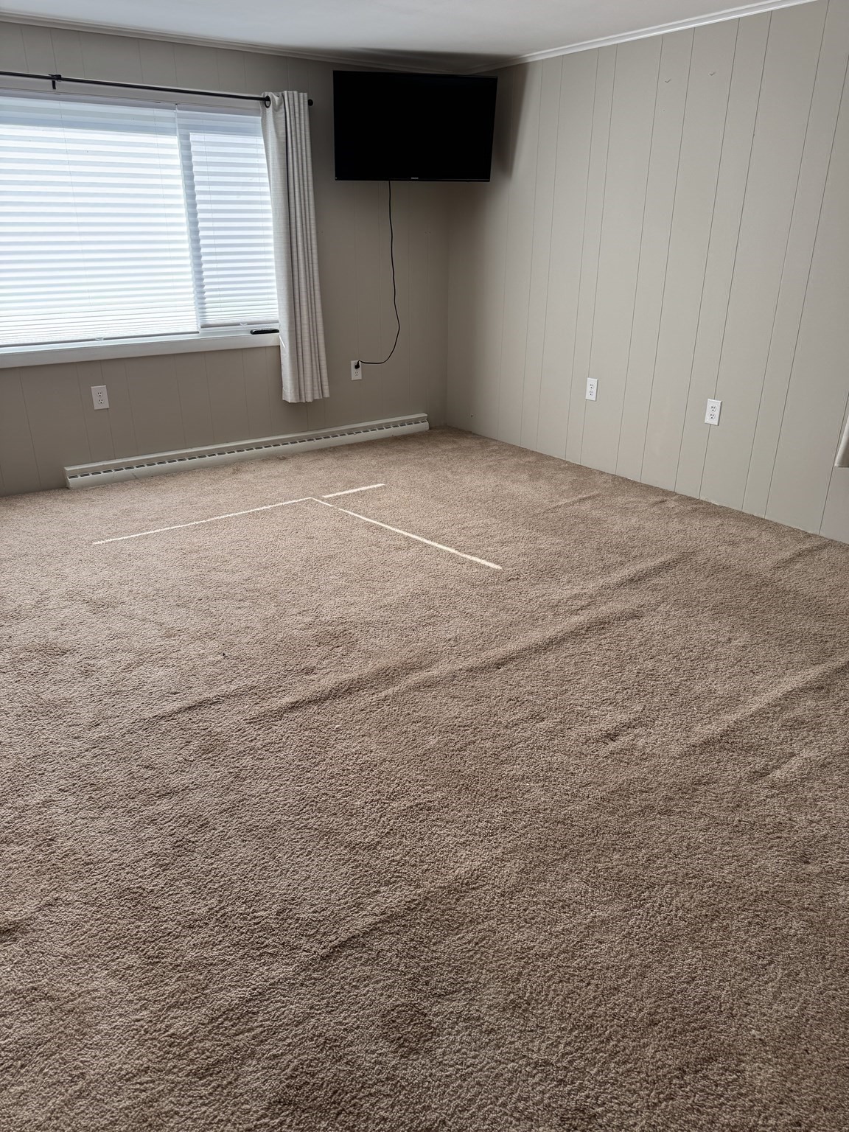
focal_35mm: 24
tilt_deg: -23.3
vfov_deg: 71.6
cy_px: 566
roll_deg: +0.1
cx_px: 424
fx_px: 785
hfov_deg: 56.8
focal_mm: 6.76
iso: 80
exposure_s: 1/302
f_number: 1.78
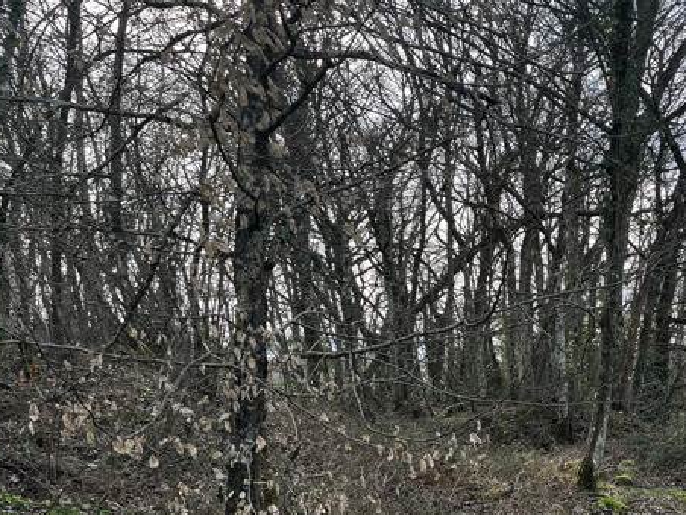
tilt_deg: +0.3
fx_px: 912
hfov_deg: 39.4
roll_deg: +3.2
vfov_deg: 30.8
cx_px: 565
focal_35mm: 46
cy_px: 406
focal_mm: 5.1
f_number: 1.6
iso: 50
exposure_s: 1/589
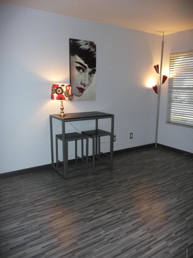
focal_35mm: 28
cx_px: 96
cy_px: 129
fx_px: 208
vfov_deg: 63.4
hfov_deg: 49.7
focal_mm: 4.7
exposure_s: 1/30
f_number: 3.3
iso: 250
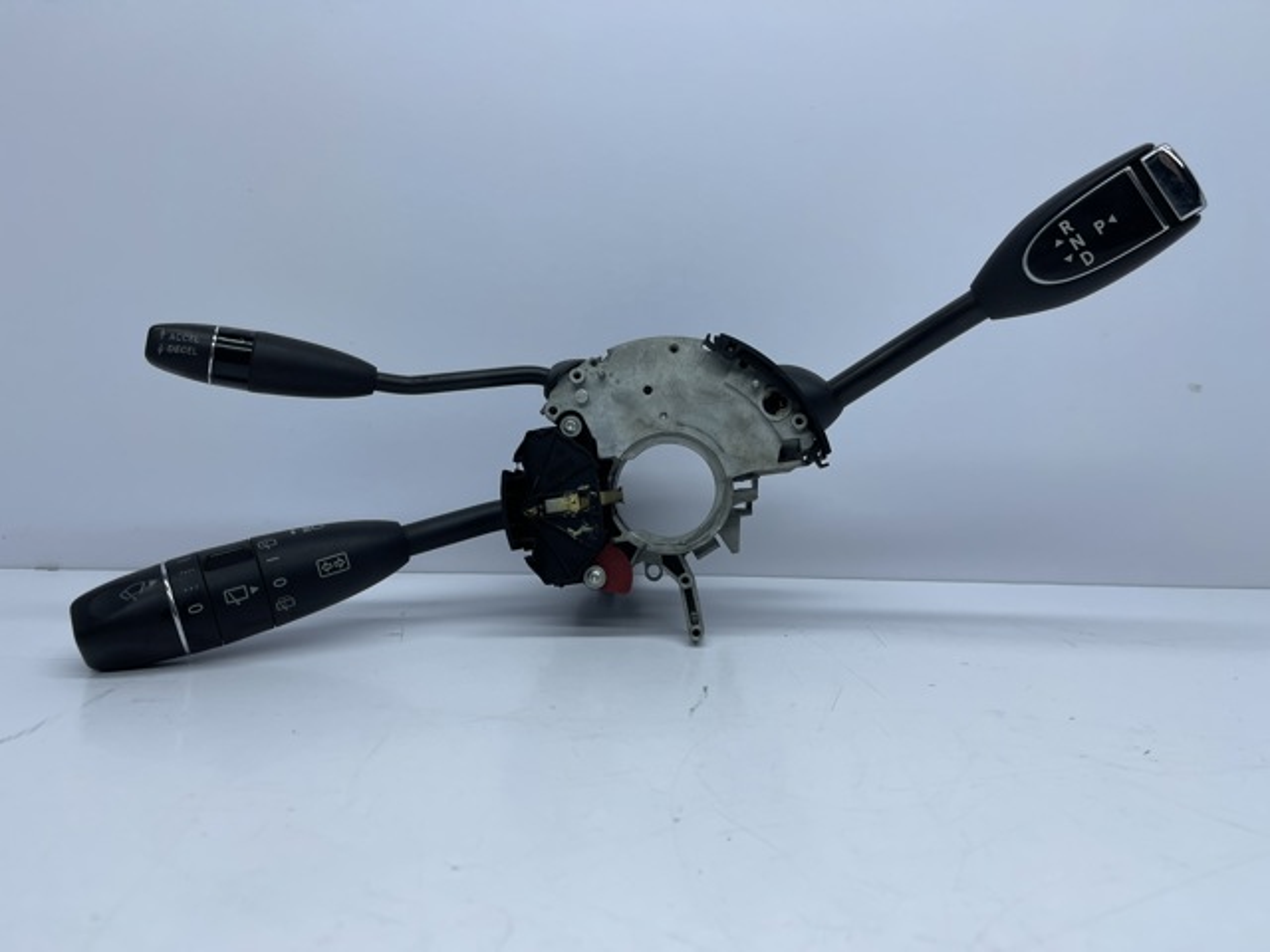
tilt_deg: -9.9
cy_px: 476
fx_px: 917
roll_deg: -1.6
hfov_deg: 69.4
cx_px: 635
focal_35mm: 25
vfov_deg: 54.9
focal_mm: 5.1
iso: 32
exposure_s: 1/608
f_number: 1.6
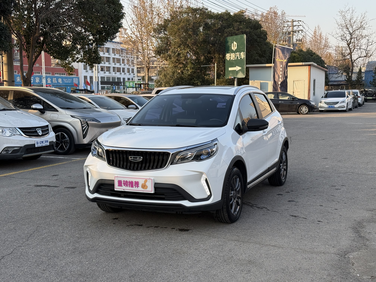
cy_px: 141
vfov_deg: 30.3
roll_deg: +0.5
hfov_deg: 39.7
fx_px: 521
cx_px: 188
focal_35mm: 48
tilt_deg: -6.4
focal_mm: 6.76
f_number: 1.78
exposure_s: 1/951
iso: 64
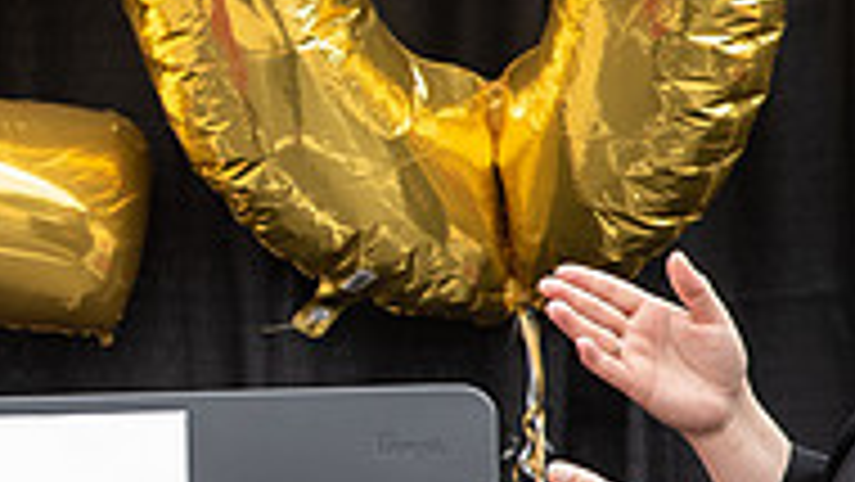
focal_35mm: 293
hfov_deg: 7.2
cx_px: -654
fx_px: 6645
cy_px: 395
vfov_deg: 4.1
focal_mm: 56
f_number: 5.6
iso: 500
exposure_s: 1/400
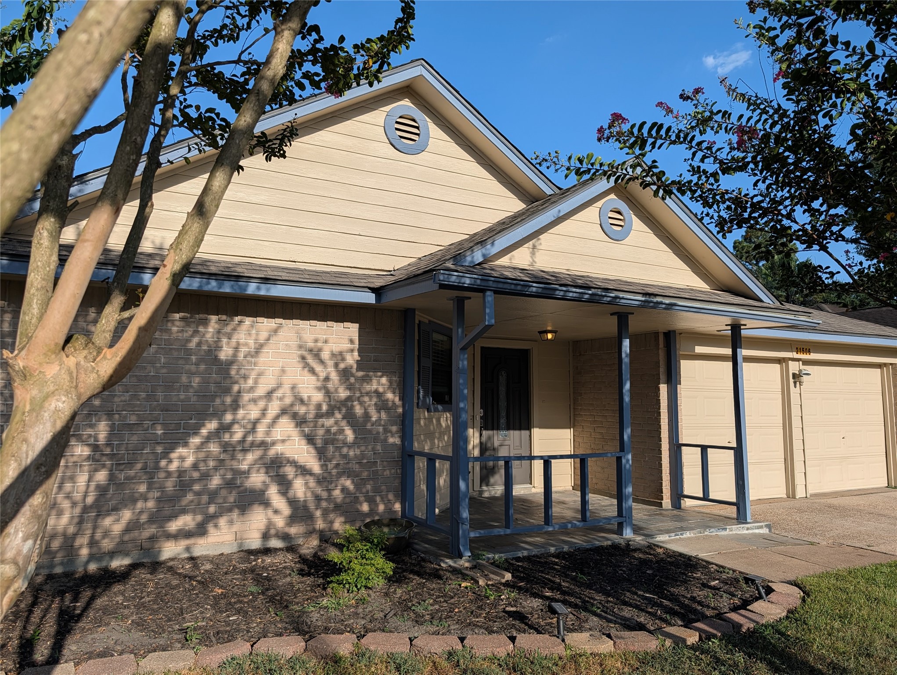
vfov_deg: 56.9
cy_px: 338
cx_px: 448
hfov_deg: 71.5
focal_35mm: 24
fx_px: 623
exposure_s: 1/1645
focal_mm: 6.9
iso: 22
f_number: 1.68
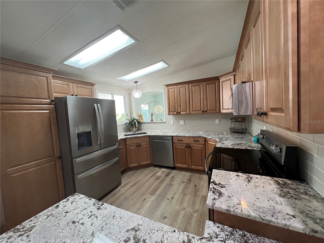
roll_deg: +3.2
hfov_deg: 106.2
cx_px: 162
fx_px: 122
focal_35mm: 13
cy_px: 122
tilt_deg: -4.8
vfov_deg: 89.9
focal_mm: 1.57
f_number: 1.8
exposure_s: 1/120
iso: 160
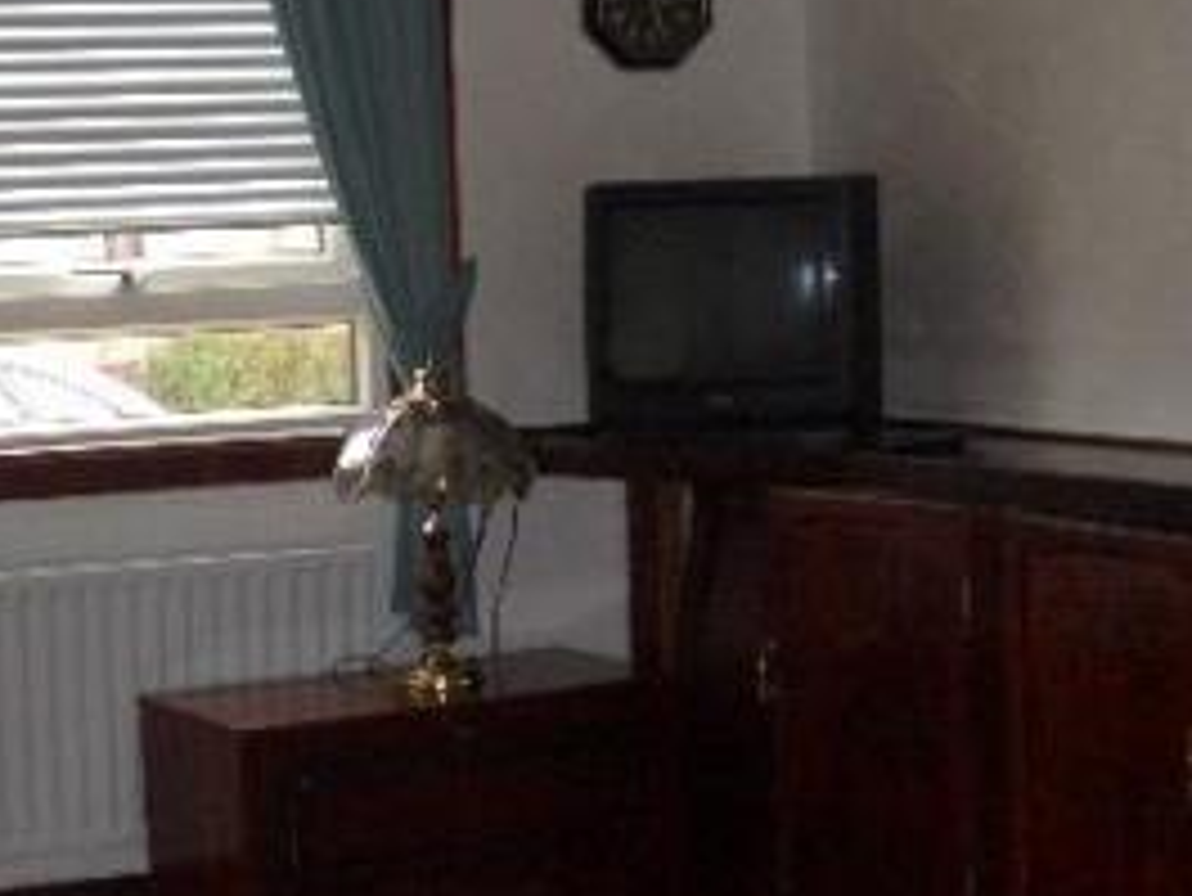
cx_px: 497
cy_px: 480
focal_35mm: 77
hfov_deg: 25.3
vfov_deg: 19.2
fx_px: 2653
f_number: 2.6
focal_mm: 5.8
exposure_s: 1/60
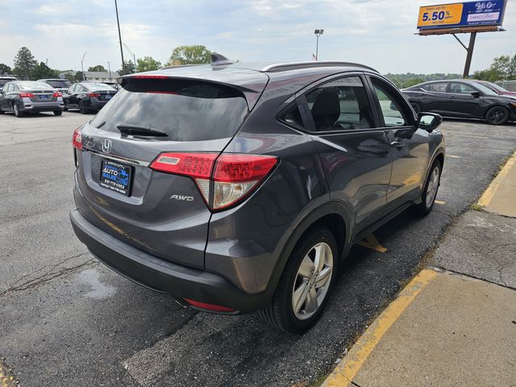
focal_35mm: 23
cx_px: 258
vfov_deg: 58.9
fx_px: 343
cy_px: 194
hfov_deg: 73.9
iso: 10
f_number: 1.7
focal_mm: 6.3
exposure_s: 1/430
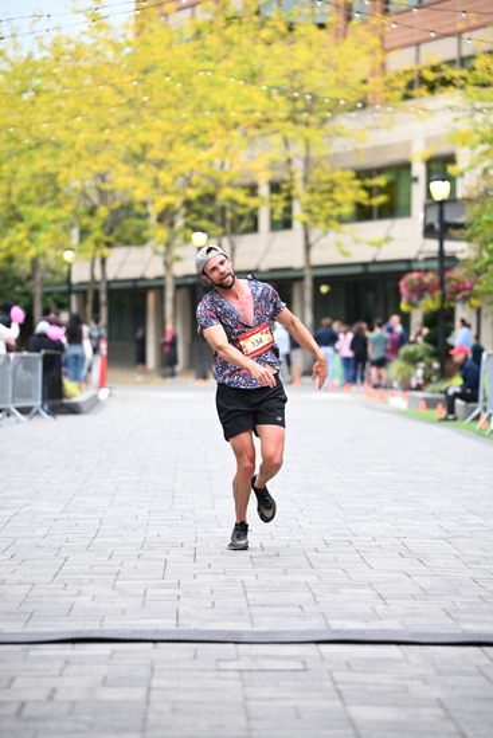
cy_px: 369
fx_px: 2361
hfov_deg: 11.9
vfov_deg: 17.8
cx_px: 246
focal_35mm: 115
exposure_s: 1/1600
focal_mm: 115
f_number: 2.8
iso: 1250
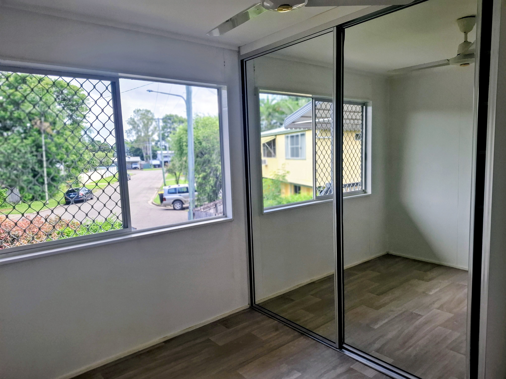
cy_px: 190
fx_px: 336
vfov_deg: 58.9
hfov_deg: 73.9
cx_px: 253
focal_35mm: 23
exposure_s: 1/414
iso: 50
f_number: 1.8
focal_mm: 5.54
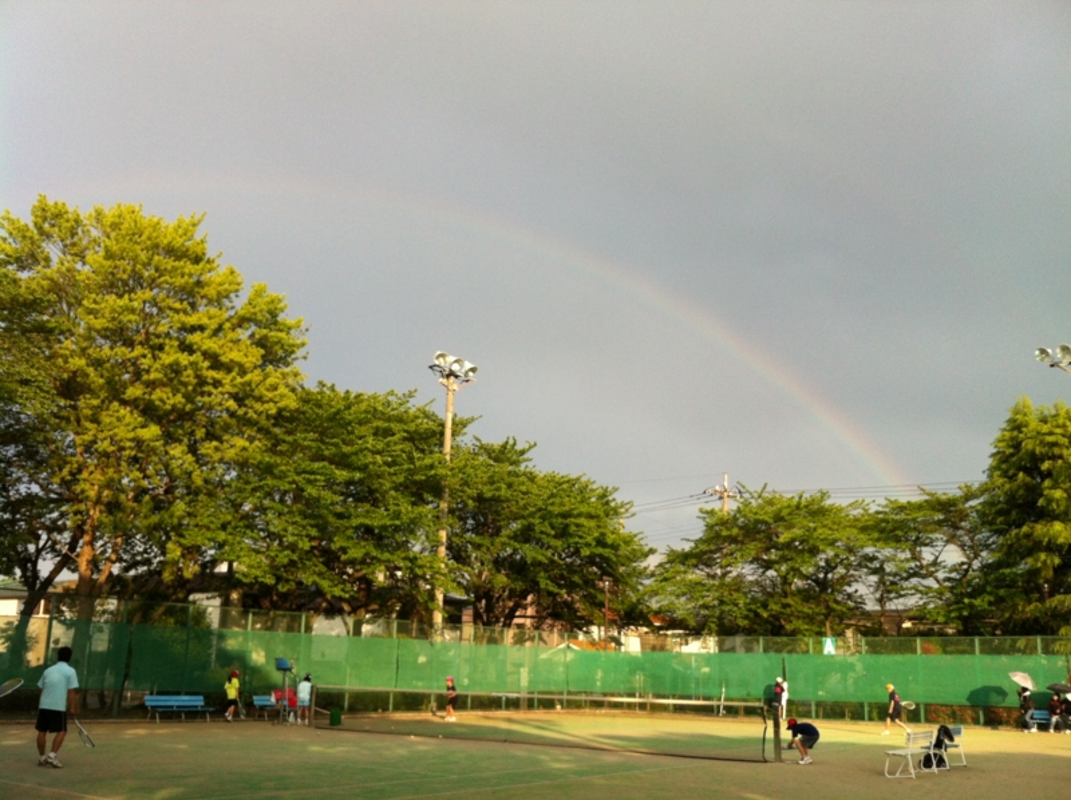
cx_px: 536
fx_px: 1082
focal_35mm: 35
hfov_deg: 52.7
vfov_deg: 40.6
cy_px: 400
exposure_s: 1/580
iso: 80
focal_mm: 3.85
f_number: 2.8
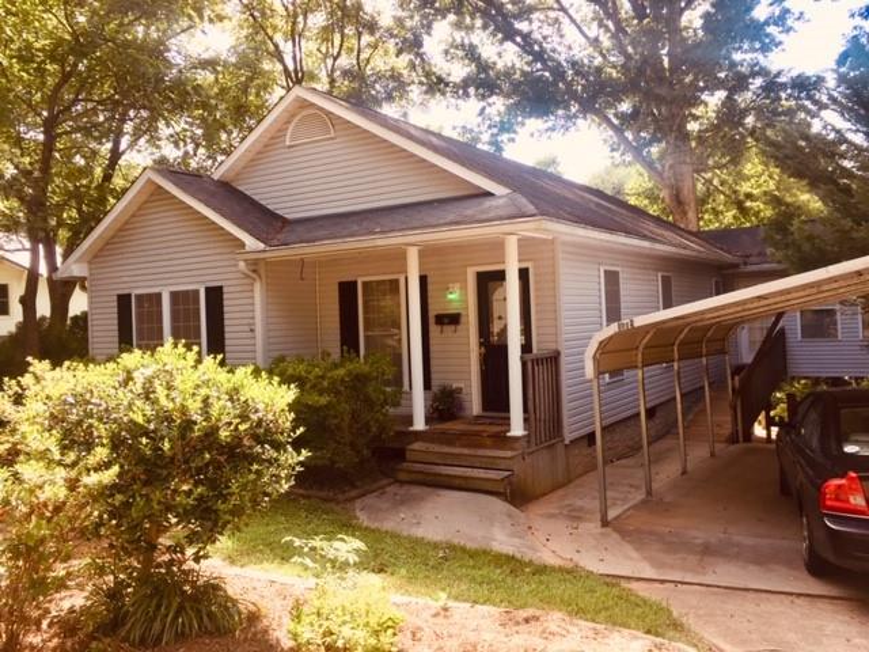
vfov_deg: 48.2
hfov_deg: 61.7
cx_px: 434
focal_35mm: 29
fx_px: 728
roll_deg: +0.8
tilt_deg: -0.7
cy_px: 326
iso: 32
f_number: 2.2
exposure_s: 1/329
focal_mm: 4.15
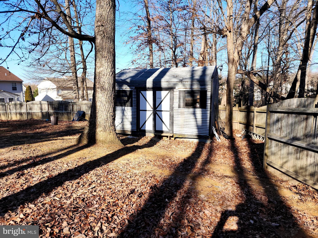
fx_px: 211
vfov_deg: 58.9
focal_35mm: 23
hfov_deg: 73.9
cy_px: 119
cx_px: 159
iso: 12
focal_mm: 6.4
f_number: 1.8
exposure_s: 1/515
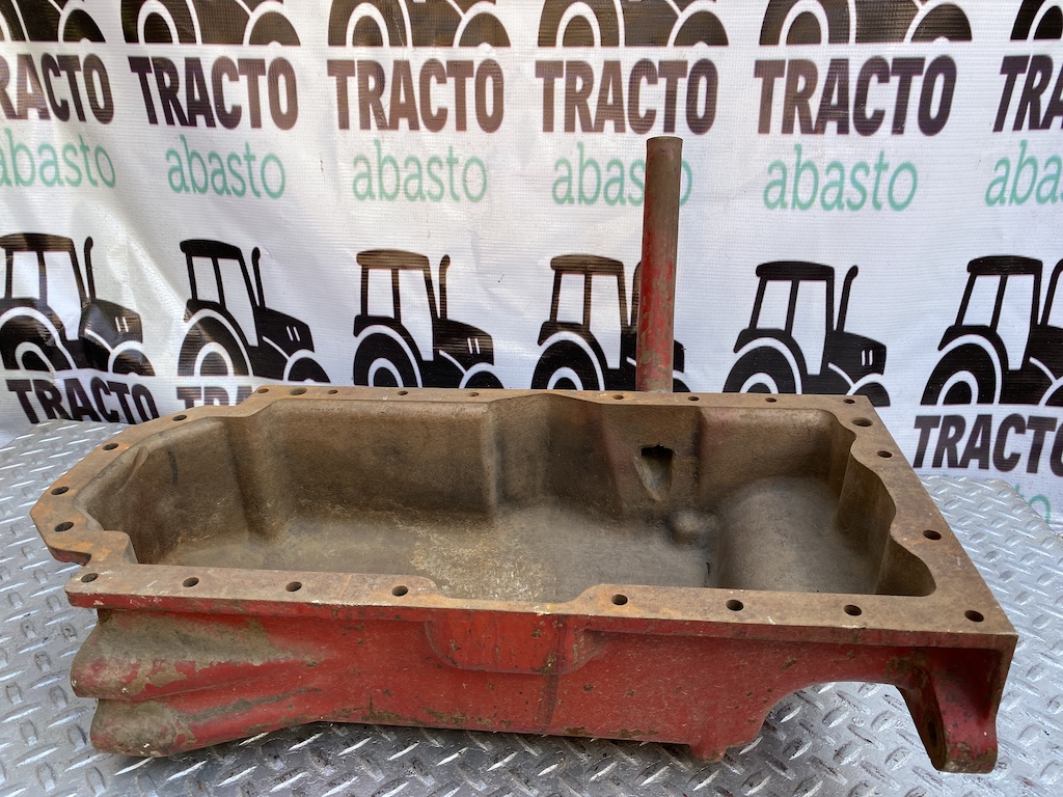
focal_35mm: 26
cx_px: 532
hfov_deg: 67.3
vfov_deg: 53.1
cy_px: 398
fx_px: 798
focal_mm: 4.25
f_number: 1.8
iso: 40
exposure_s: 1/122
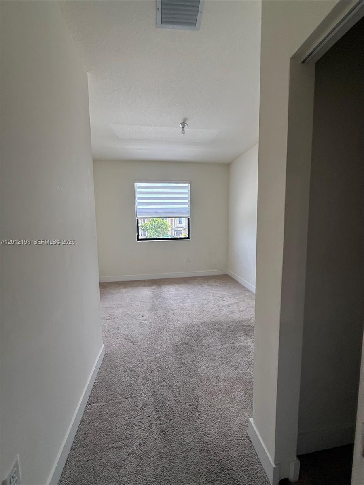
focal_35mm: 14
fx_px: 196
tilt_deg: -4.1
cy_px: 242
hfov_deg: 85.7
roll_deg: +1.5
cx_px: 182
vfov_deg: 102.1
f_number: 2.2
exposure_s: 1/120
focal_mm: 2.22
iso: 80
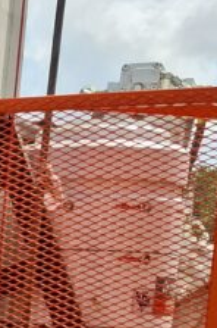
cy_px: 446
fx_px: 1170
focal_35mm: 129
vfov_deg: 15.1
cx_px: -343
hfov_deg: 9.2
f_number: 1.8
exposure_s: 1/1742
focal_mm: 5.54
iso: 50
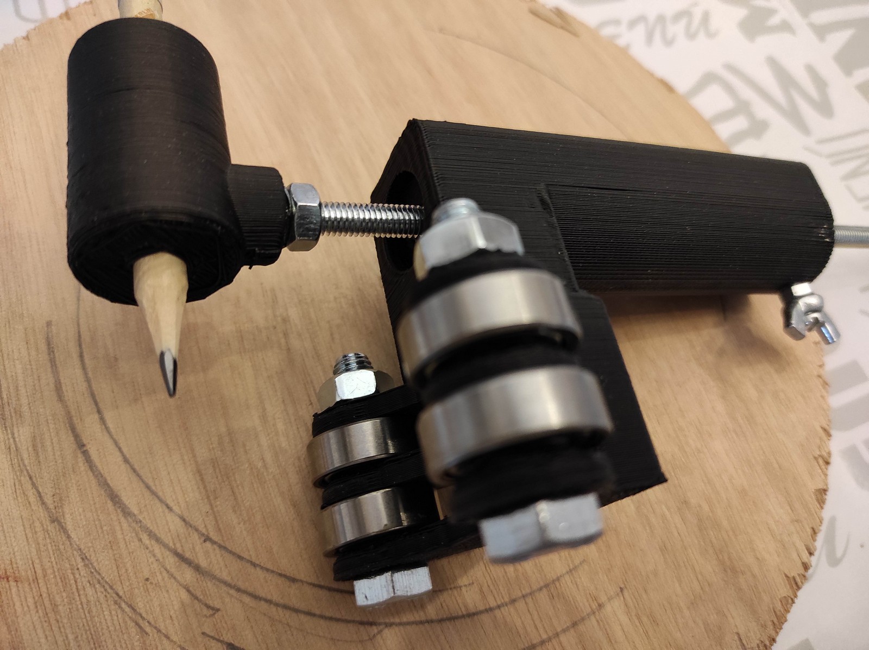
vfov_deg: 54.8
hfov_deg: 69.4
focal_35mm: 25
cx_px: 434
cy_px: 325
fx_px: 627
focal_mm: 5.43
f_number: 1.89
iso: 956
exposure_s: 1/33
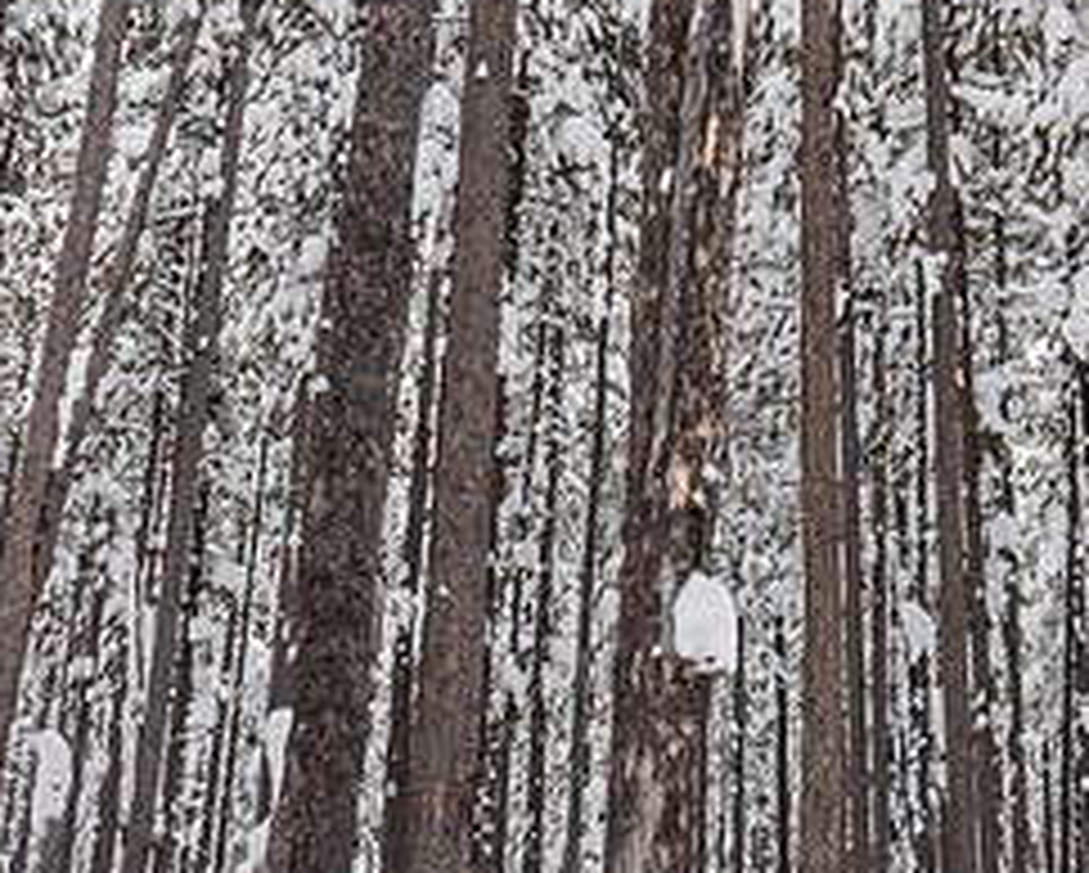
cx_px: 828
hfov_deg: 29.5
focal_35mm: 63
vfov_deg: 24.2
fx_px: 2032
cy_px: 443
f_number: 5.6
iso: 500
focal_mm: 28
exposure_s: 1/500
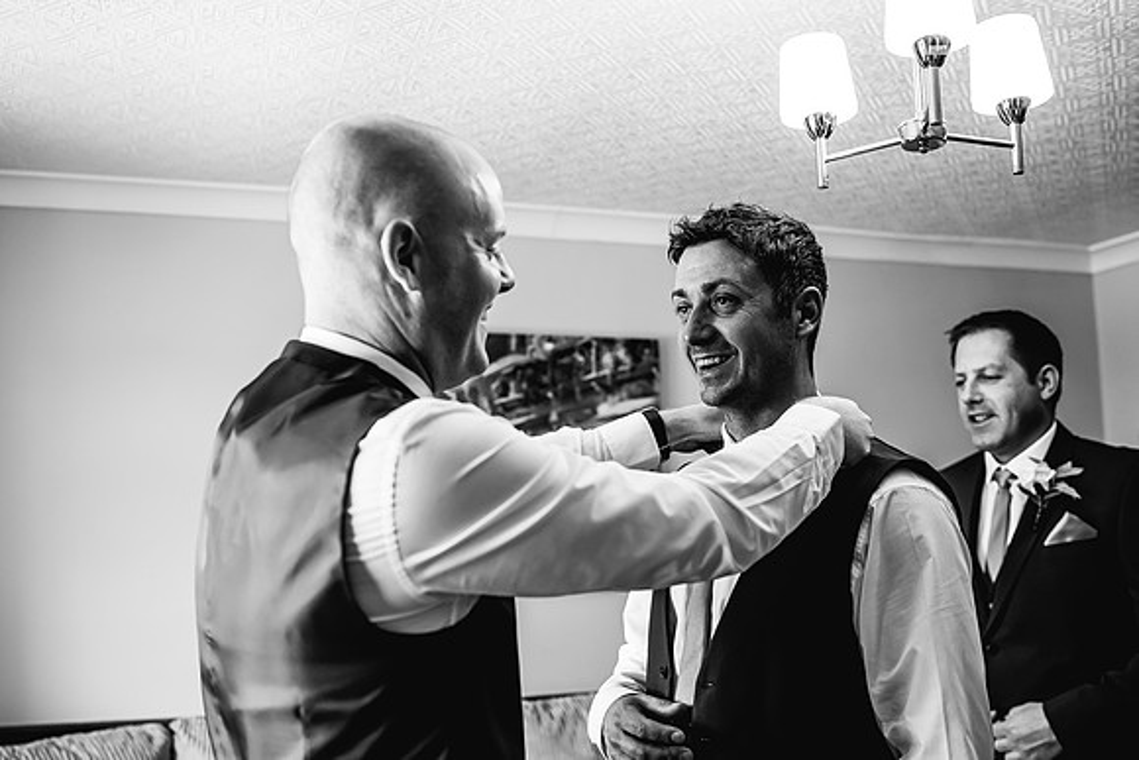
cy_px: 380
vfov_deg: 37.0
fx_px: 1137
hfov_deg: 53.2
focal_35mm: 36
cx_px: 561
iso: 640
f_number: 2.8
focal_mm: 35
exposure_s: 1/160
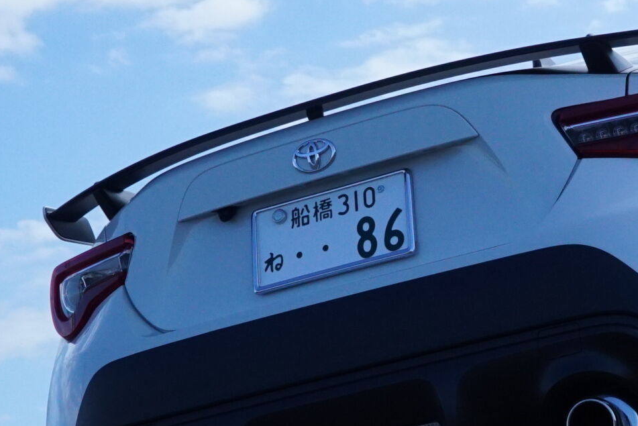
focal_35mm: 105
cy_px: 207
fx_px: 1862
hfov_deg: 19.3
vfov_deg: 13.1
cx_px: 477
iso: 4000
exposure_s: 1/4000
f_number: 13
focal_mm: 39
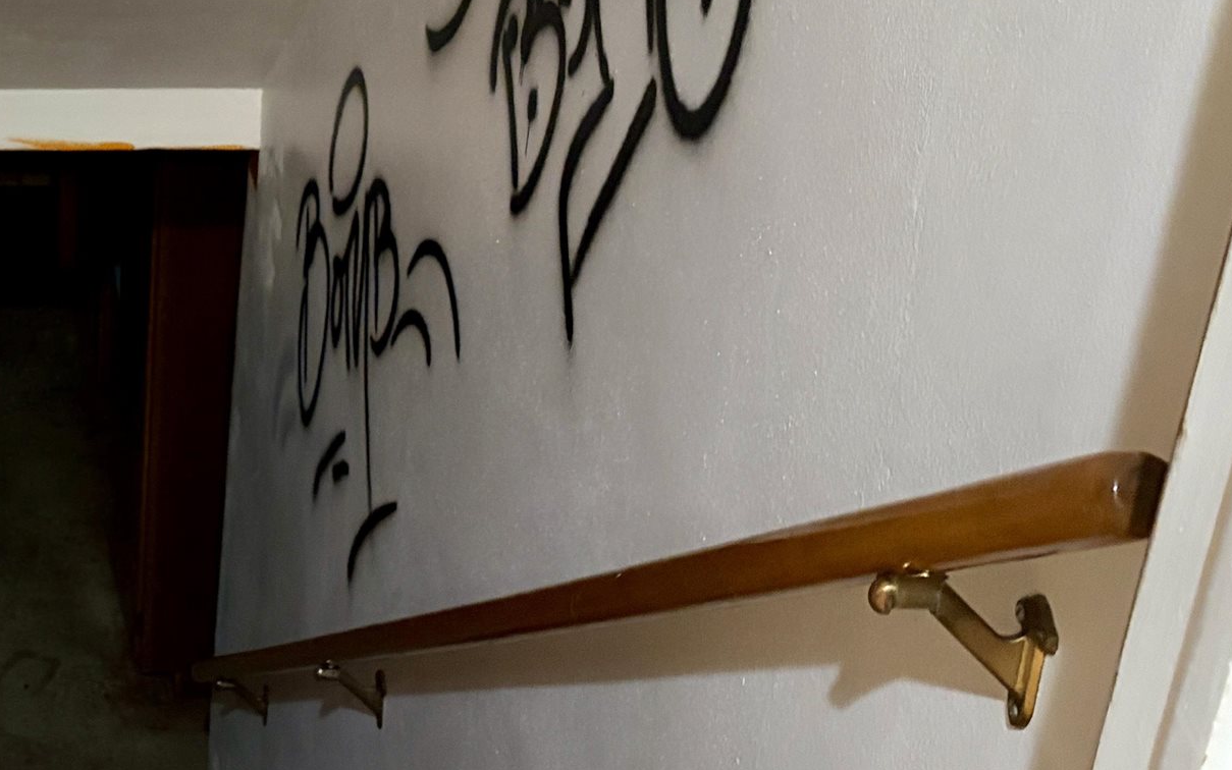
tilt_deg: -25.1
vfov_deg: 18.5
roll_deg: +0.7
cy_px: 186
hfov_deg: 27.0
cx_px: -124
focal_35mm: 70
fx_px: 2351
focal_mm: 5.96
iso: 640
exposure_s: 1/30
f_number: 1.6
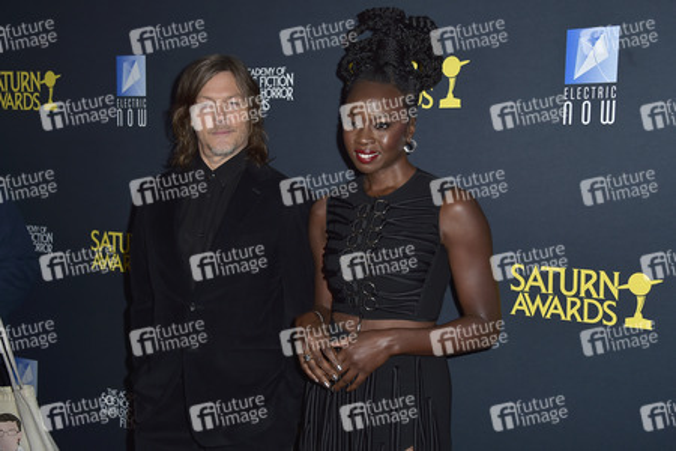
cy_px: 226
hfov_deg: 39.6
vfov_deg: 27.0
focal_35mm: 50
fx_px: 939
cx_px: 338
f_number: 6.3
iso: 250
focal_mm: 50
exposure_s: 1/250
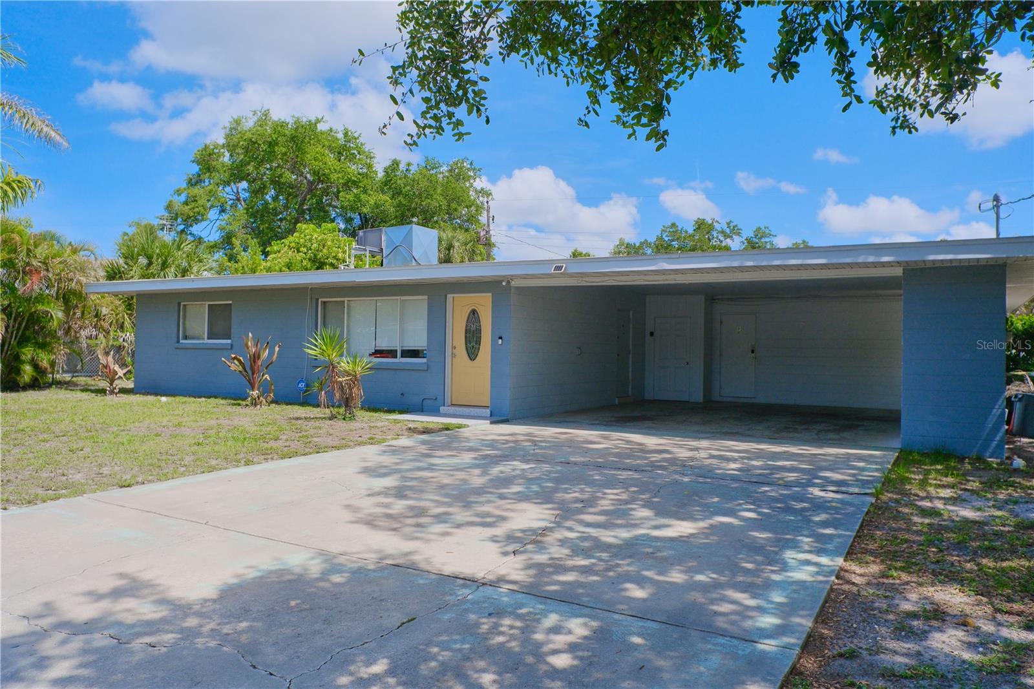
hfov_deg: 69.4
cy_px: 344
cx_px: 517
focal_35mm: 26
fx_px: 747
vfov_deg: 49.5
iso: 500
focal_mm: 17
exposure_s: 1/3200
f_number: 4.5
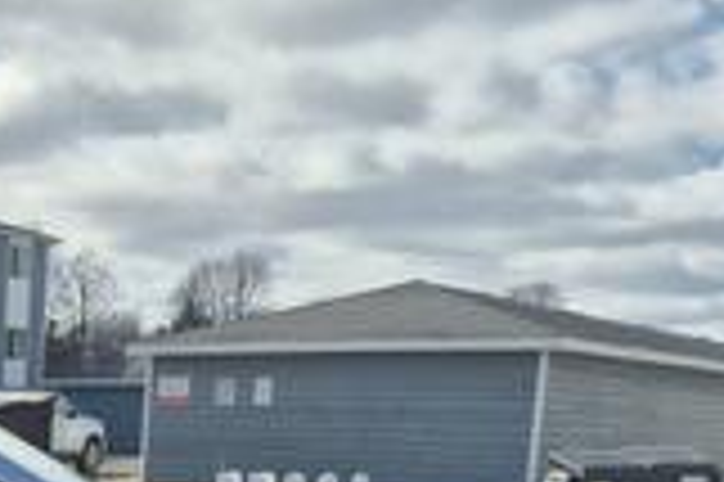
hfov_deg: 24.1
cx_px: -189
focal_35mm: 75
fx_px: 1507
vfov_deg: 16.9
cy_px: 667
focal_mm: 5.4
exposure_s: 1/2720
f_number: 1.8
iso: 25
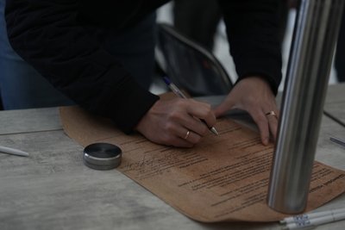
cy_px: 115
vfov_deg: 19.5
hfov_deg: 28.8
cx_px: 172
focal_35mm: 70
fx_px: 671
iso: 500
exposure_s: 1/50
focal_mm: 70
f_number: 2.8
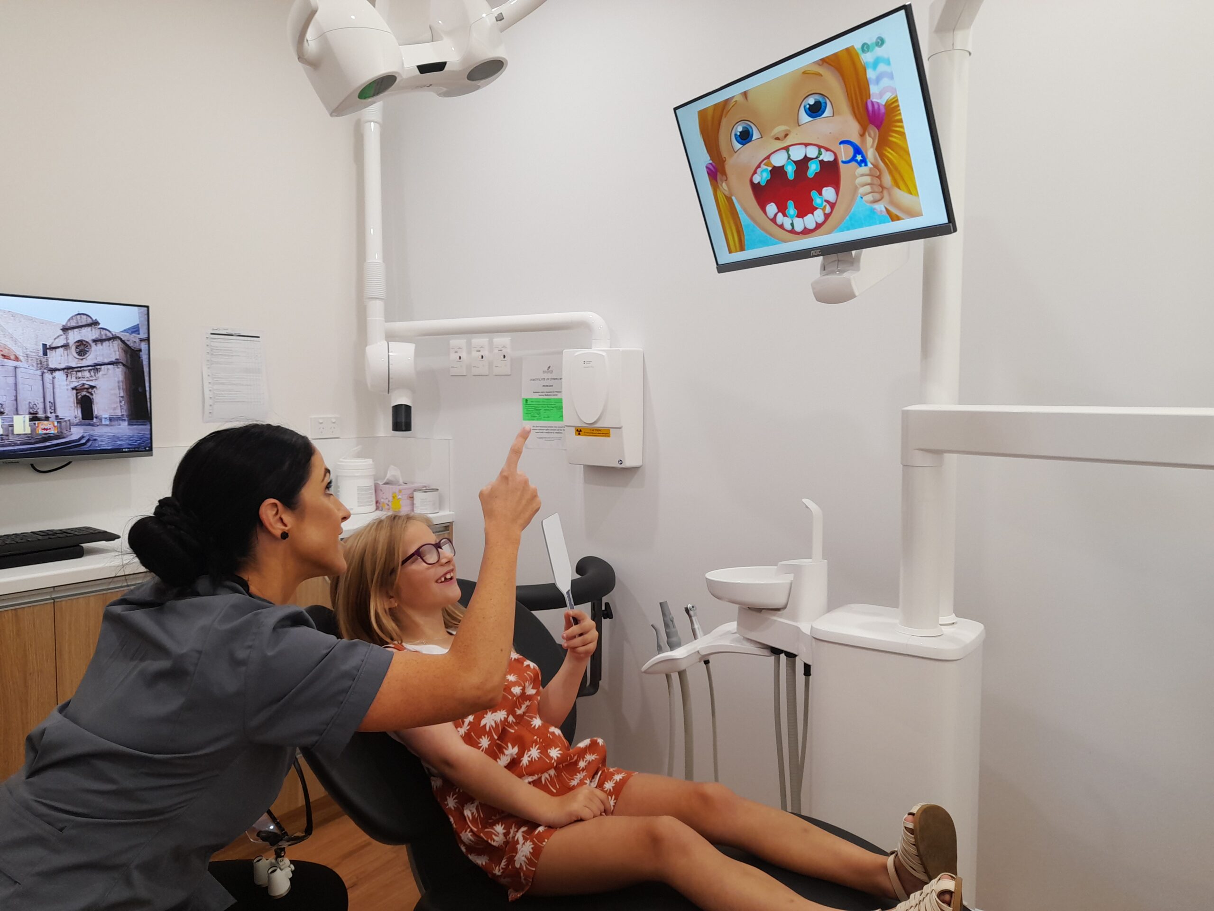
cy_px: 456
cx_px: 607
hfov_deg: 69.4
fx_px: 877
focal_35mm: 25
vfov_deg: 54.9
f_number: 2
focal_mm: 4.6
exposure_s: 1/50
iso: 80
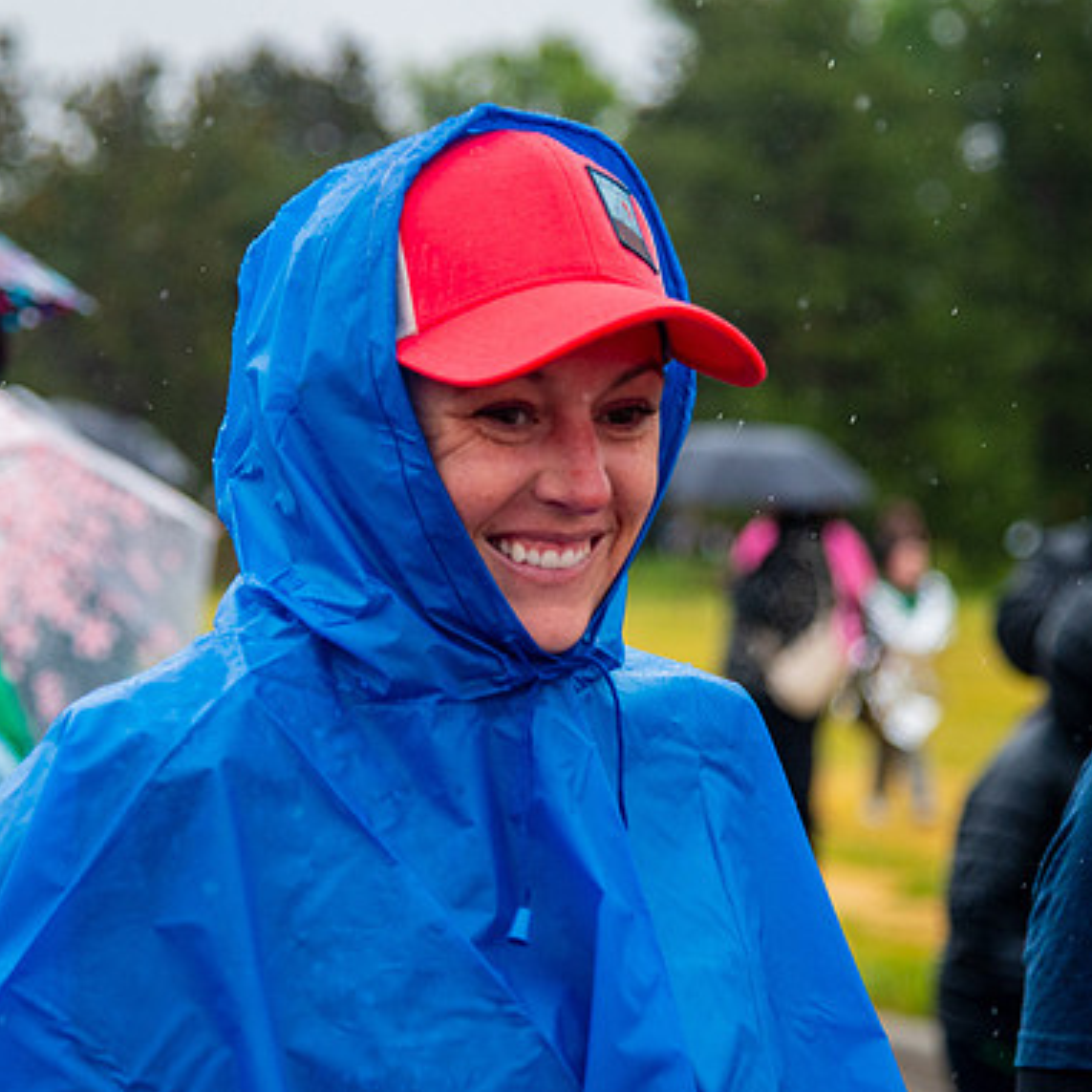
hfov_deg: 13.6
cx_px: 442
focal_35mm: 128
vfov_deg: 13.6
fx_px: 4568
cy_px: 542
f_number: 4
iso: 1600
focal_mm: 82
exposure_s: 1/1600
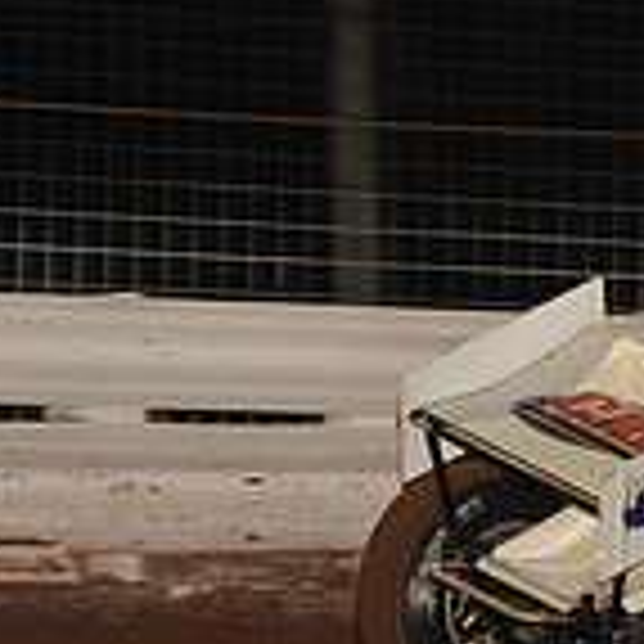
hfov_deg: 3.5
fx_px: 10503
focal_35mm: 499
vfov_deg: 3.5
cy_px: 329
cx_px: 1054
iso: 1250
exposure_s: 1/320
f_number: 6.3
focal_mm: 145
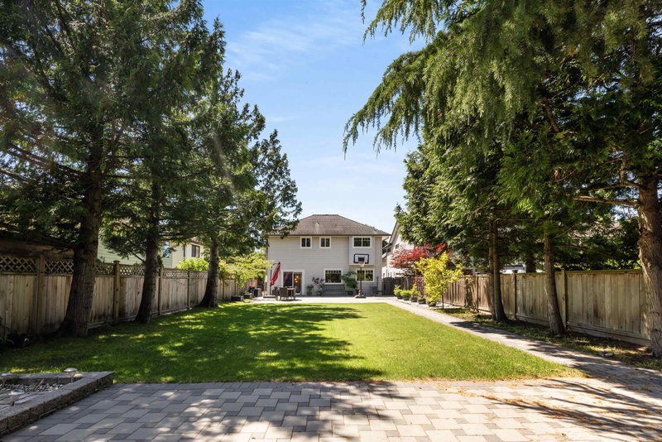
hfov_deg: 96.7
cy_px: 221
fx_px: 294
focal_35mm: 16
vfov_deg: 73.8
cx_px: 331
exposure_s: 1/100
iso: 100
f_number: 8
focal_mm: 16
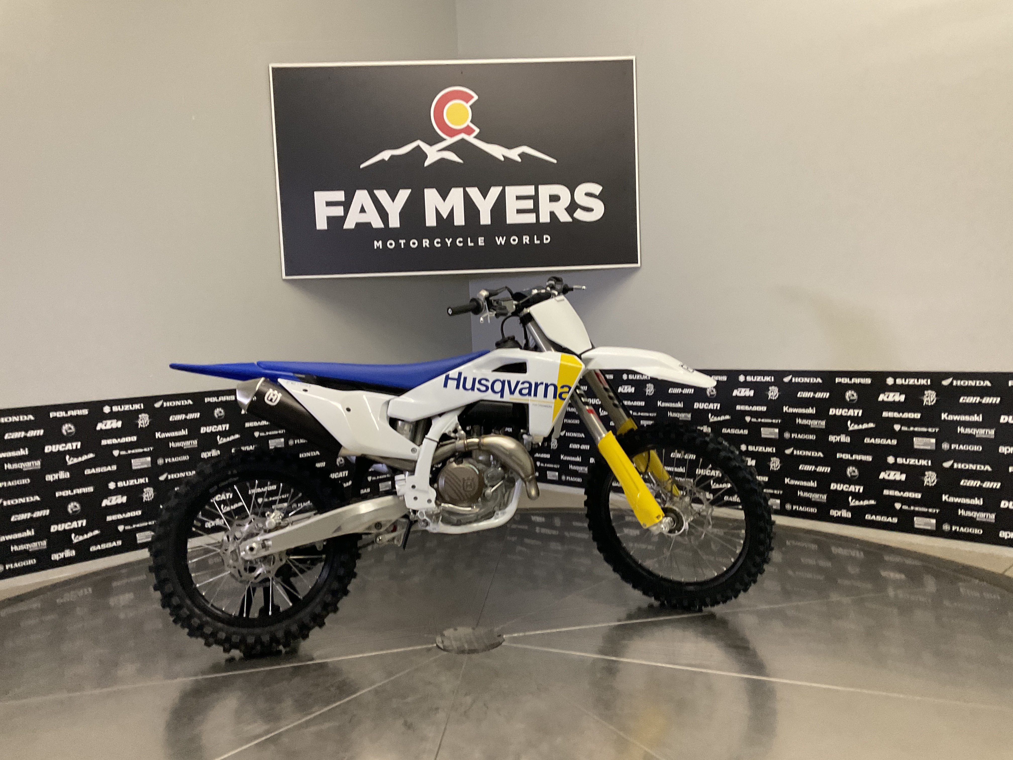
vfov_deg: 48.2
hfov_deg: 61.7
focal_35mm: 29
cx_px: 506
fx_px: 849
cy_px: 380
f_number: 1.8
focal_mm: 3
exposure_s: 1/60
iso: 160
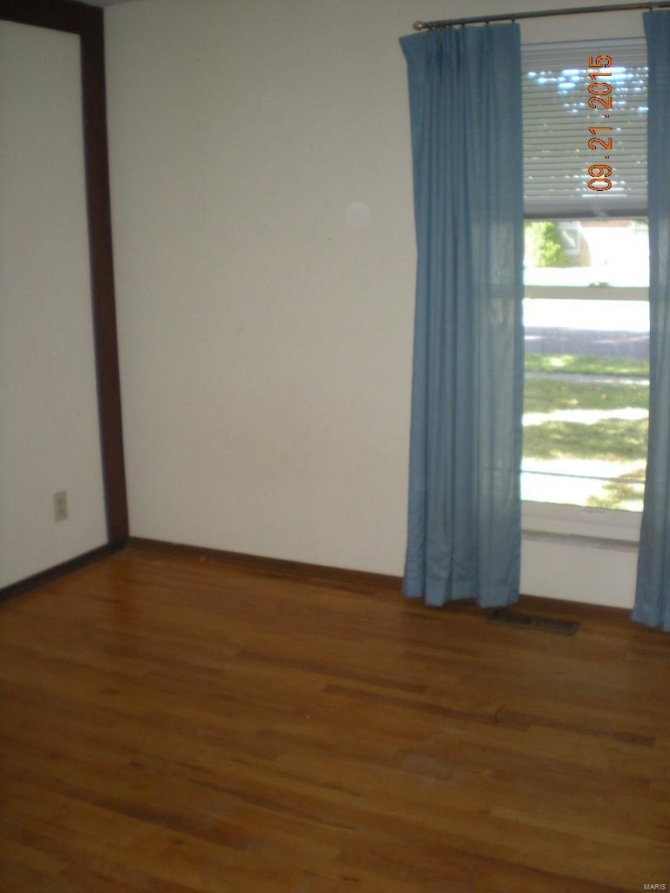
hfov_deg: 37.7
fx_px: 981
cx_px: 335
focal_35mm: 38
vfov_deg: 49.0
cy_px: 446
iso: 232
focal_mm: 6.3
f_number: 3.1
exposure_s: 1/60
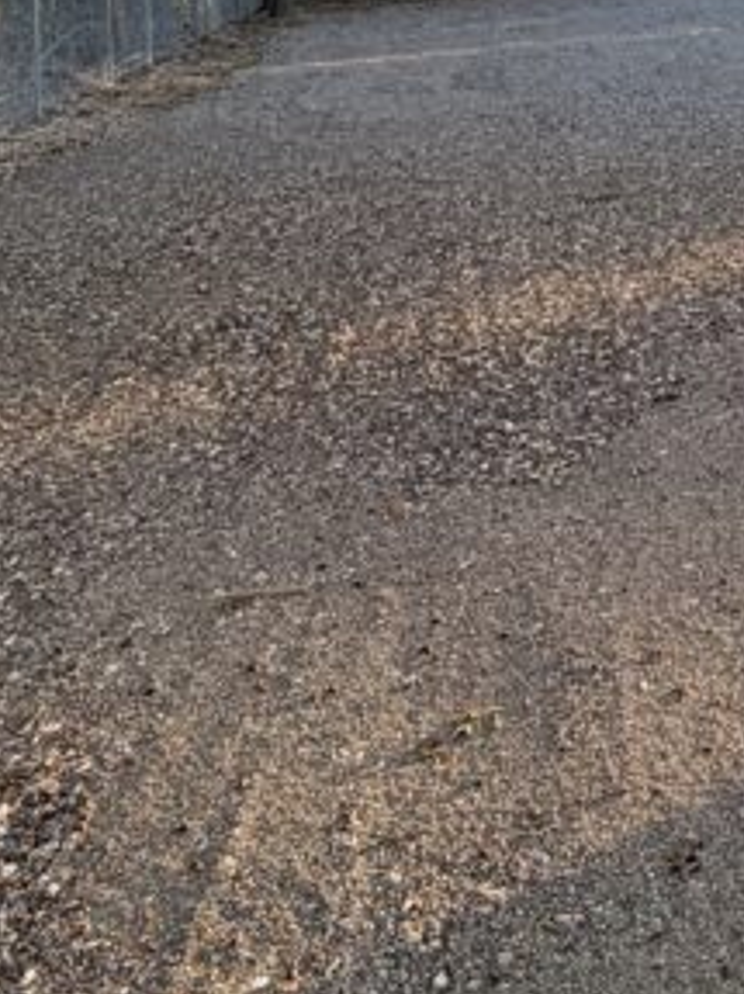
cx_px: 754
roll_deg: +0.3
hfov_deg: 27.3
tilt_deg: -4.1
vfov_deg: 34.4
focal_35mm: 50
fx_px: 1434
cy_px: -21
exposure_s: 1/184
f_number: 2.2
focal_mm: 2.22
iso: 40
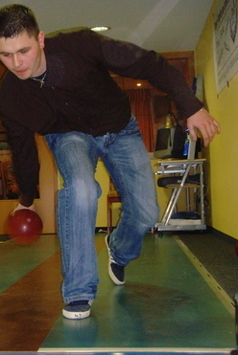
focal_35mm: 84
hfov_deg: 16.1
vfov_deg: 24.2
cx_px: 25
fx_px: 831
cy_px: 178
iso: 400
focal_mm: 10.2
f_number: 3.9
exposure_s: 1/45
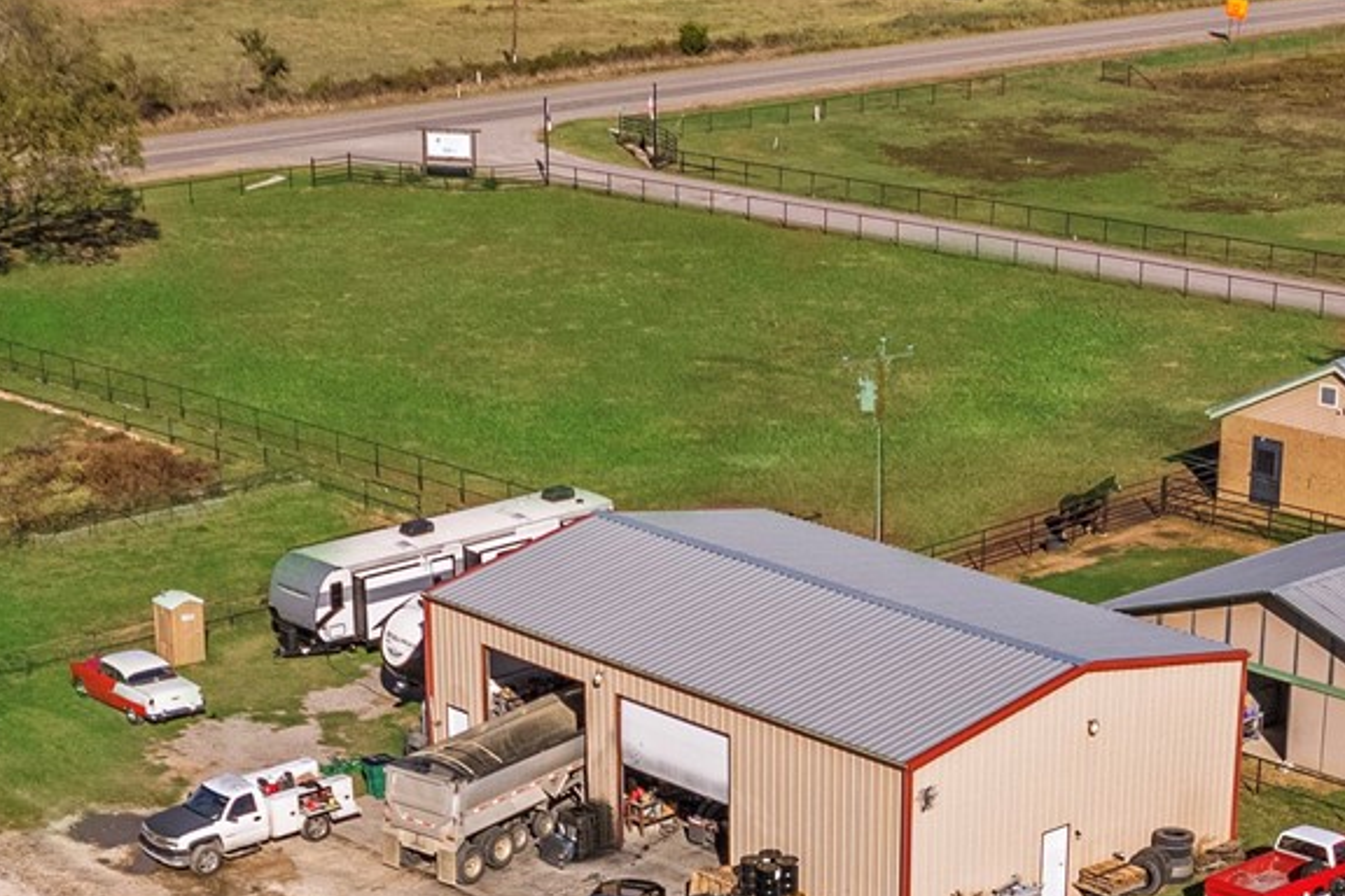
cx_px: 753
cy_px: 948
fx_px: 3101
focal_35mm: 83
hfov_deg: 24.5
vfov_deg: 16.0
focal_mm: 8.38
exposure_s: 1/80
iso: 130
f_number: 2.8
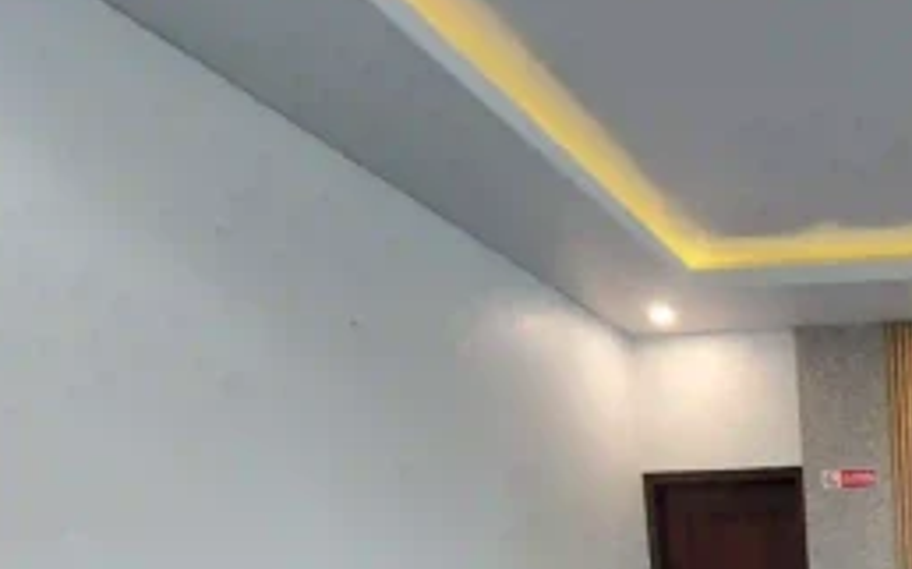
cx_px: 1007
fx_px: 795
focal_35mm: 32
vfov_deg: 30.7
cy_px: 742
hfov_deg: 44.9
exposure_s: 1/50
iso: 200
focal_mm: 1.74
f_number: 2.2
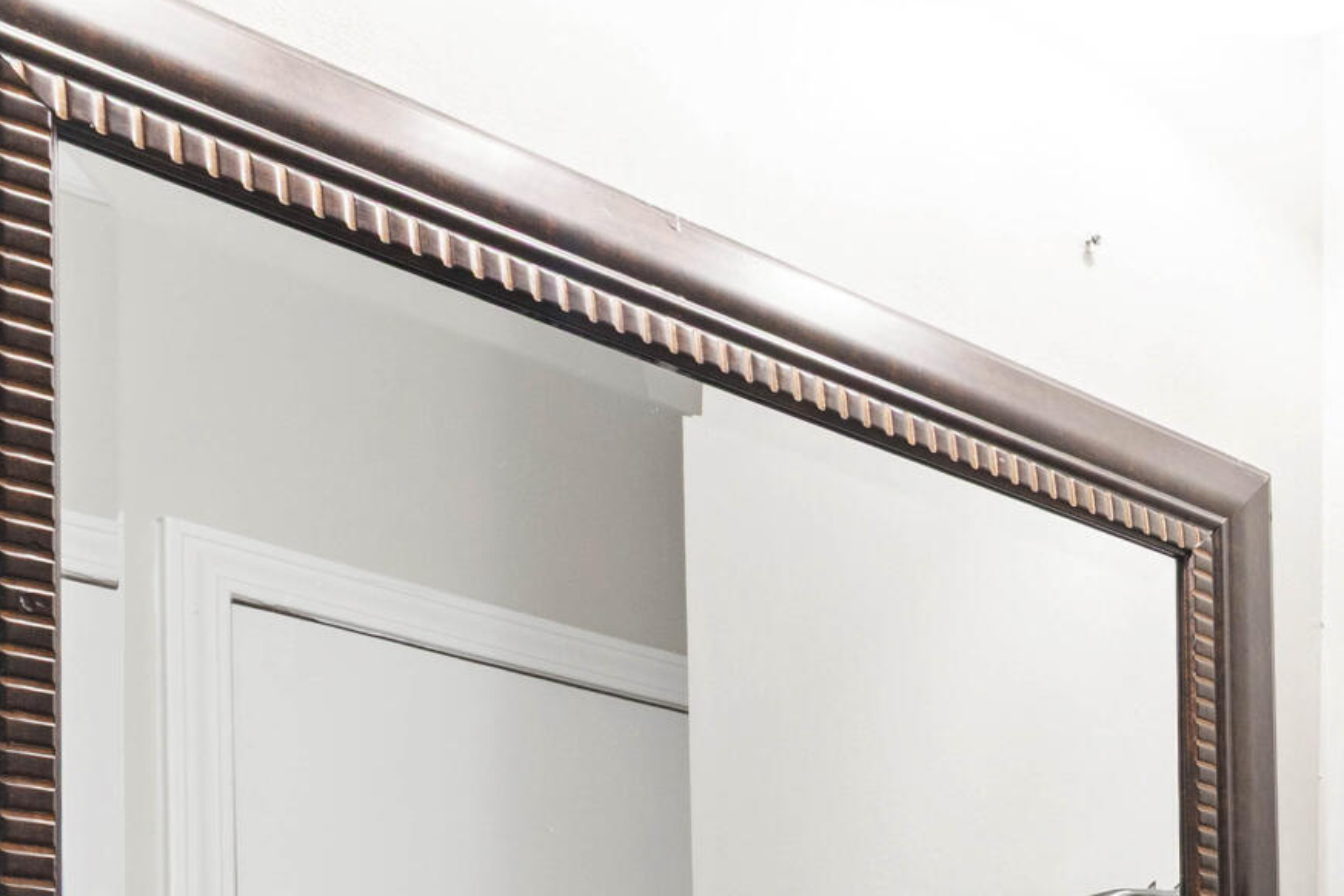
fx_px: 2117
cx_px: 1830
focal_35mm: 57
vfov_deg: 20.4
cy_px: 1352
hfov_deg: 27.9
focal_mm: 11
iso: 100
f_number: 8
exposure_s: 1/1.67
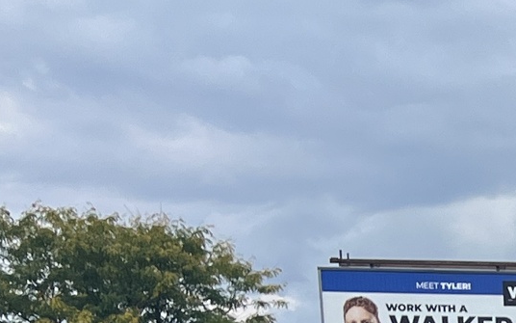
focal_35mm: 148
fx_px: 2081
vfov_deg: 8.0
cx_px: 1154
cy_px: 840
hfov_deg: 12.0
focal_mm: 5.1
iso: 50
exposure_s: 1/2222
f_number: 1.6
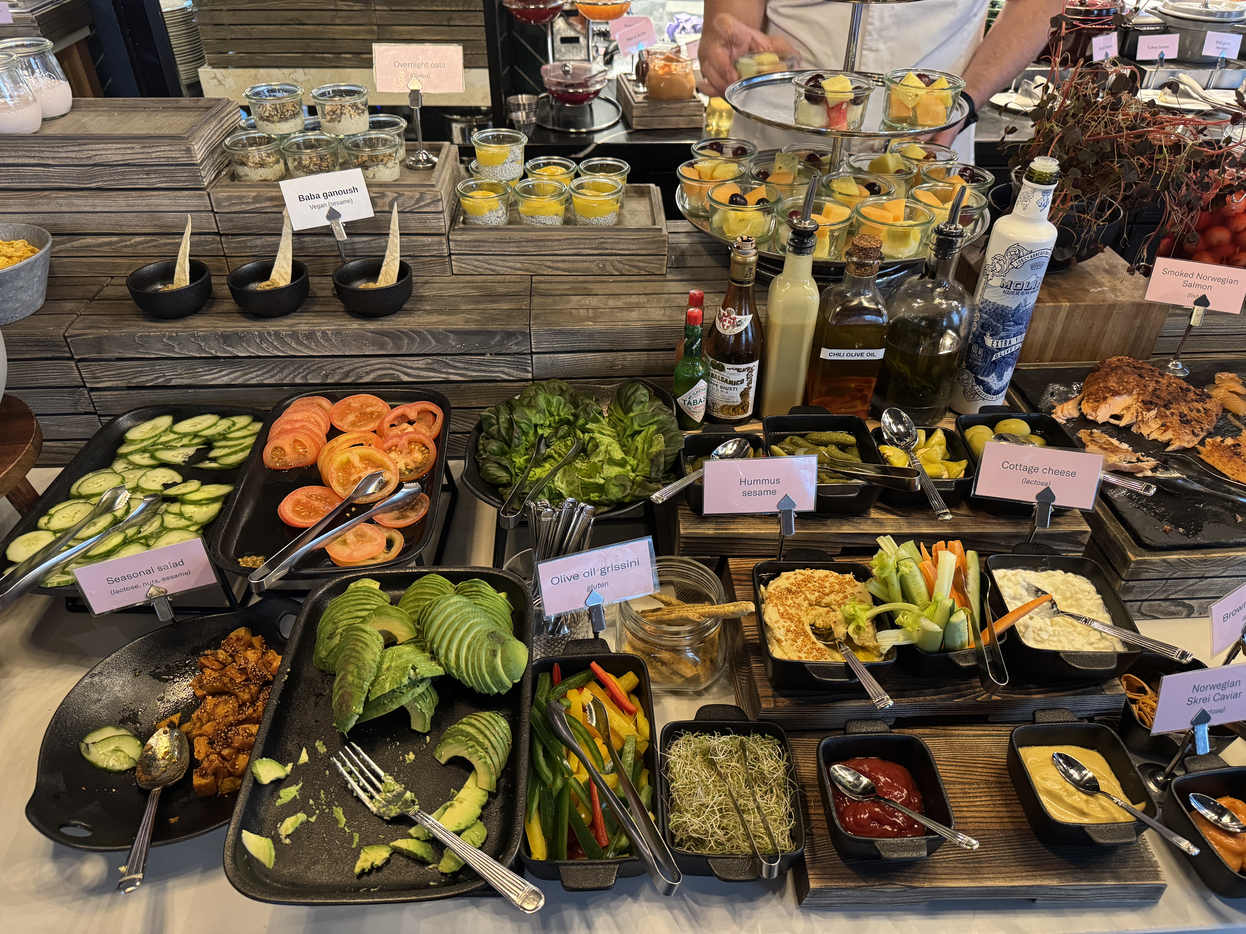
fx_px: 864
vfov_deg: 56.8
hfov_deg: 71.6
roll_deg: -0.3
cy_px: 467
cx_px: 623
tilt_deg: -38.7
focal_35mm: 24
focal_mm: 6.76
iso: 500
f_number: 1.78
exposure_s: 1/50
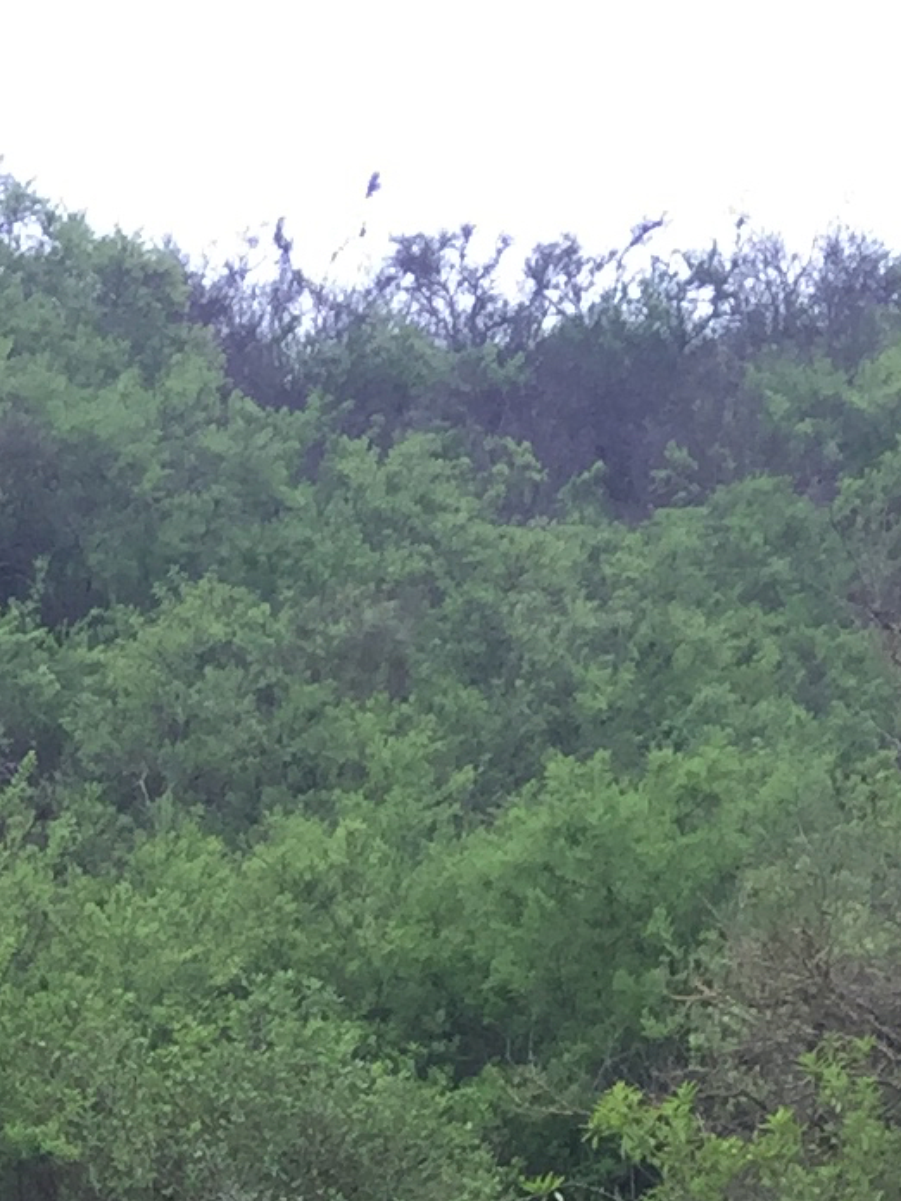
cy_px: 2733
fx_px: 4720
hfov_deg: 10.2
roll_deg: +1.1
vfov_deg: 12.1
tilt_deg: -12.5
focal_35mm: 136
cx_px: -773
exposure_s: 1/194
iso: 32
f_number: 2.2
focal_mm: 4.15
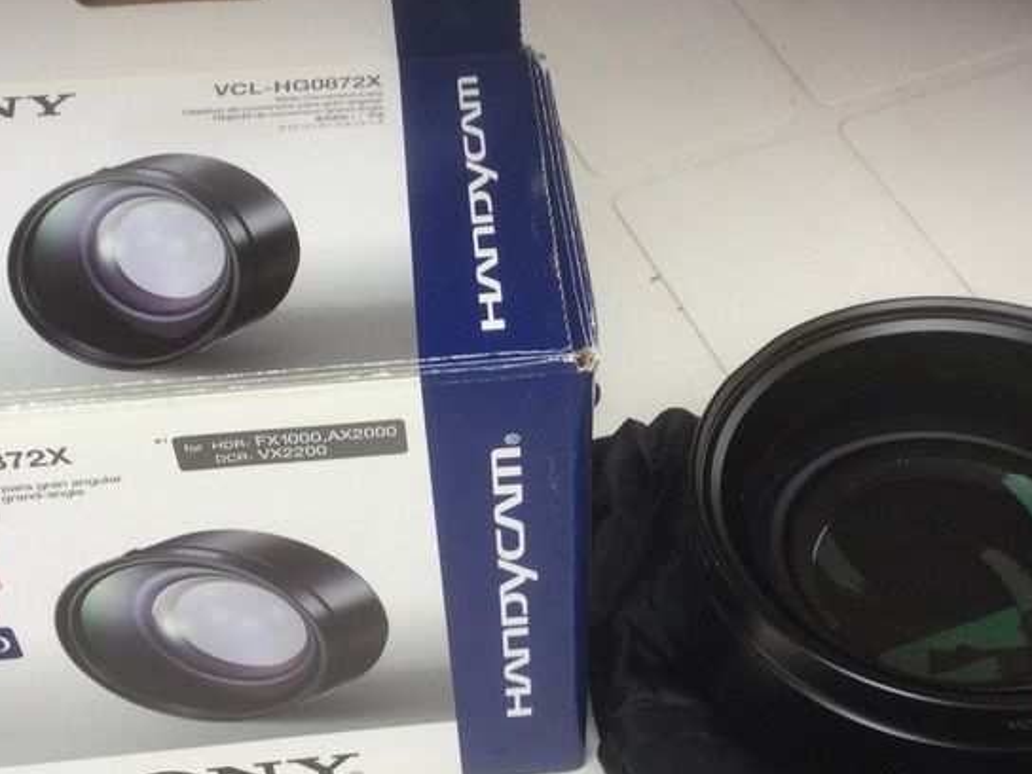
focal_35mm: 57
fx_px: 1699
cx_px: 569
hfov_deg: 33.8
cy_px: 427
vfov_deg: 25.6
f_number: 2.4
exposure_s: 1/100
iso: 40
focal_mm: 3.3
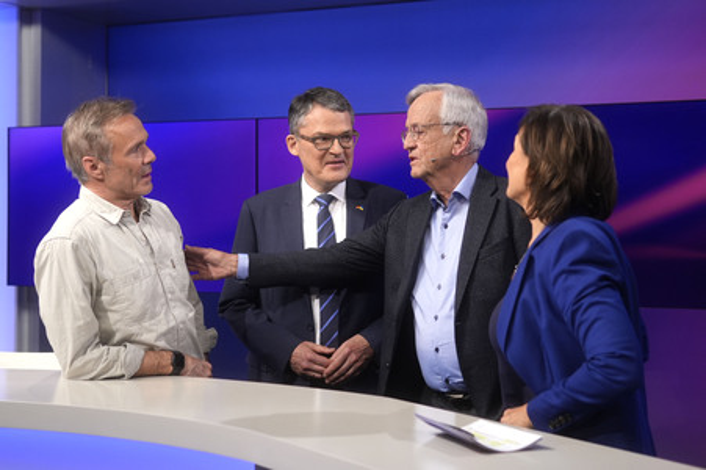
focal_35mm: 45
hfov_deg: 43.6
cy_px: 235
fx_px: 882
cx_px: 353
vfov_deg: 29.8
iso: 640
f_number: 2.2
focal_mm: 30
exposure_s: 1/250
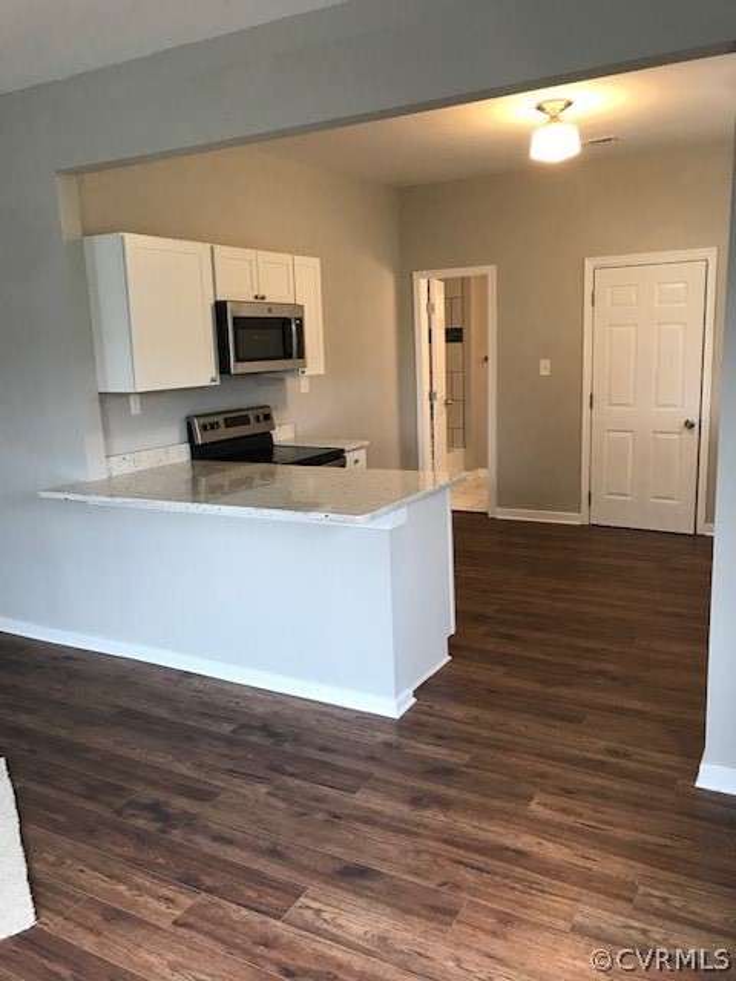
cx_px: 368
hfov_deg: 49.7
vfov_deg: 63.4
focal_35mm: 28
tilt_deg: -8.2
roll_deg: +2.2
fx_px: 794
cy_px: 490
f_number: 1.8
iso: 40
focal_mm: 3.99
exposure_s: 1/30
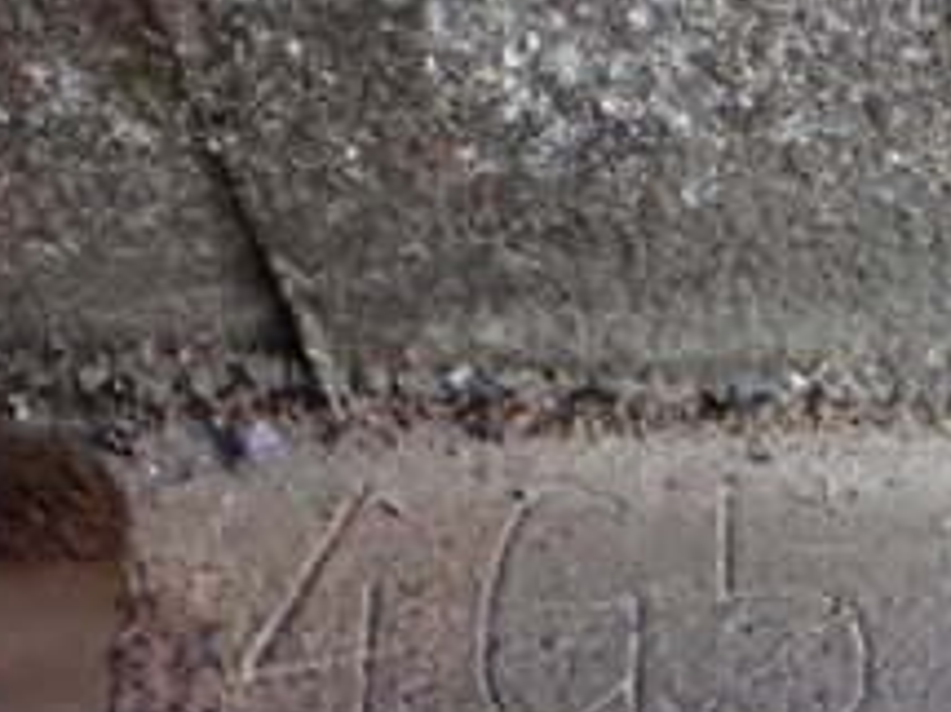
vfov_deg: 11.9
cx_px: 1124
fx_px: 3377
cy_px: 778
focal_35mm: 123
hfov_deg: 15.5
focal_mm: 7.84
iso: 800
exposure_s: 1/50
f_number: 2.9
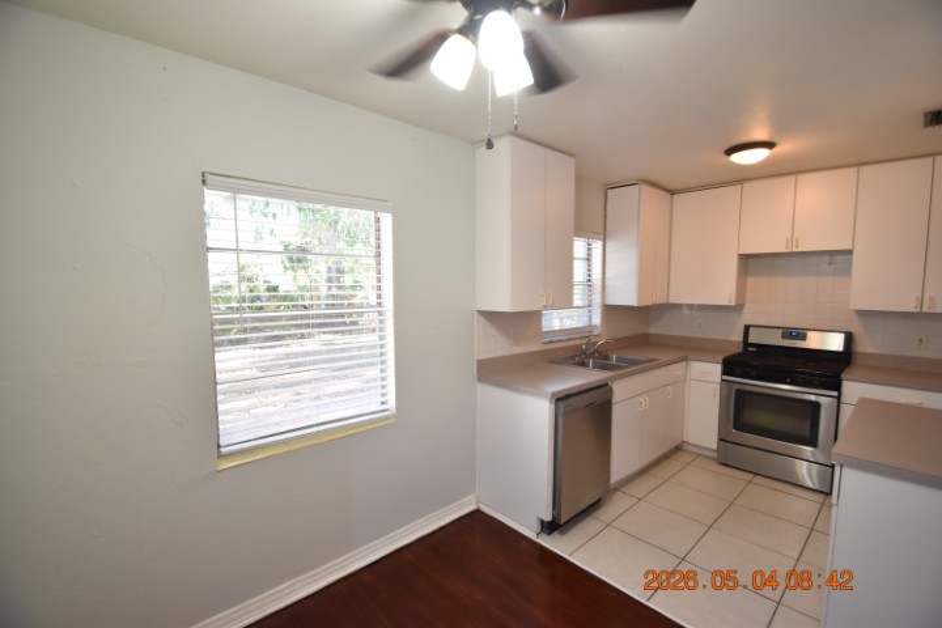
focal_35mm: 15
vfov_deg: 77.3
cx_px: 471
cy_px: 314
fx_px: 392
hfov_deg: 100.4
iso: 800
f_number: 3.5
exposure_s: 1/90
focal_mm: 10
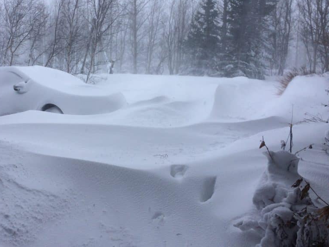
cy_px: 95
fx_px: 371
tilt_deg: -6.5
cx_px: 120
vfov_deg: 36.6
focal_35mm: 39
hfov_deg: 47.3
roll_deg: +0.0
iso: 32
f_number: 2.2
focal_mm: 4.15
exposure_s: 1/1466
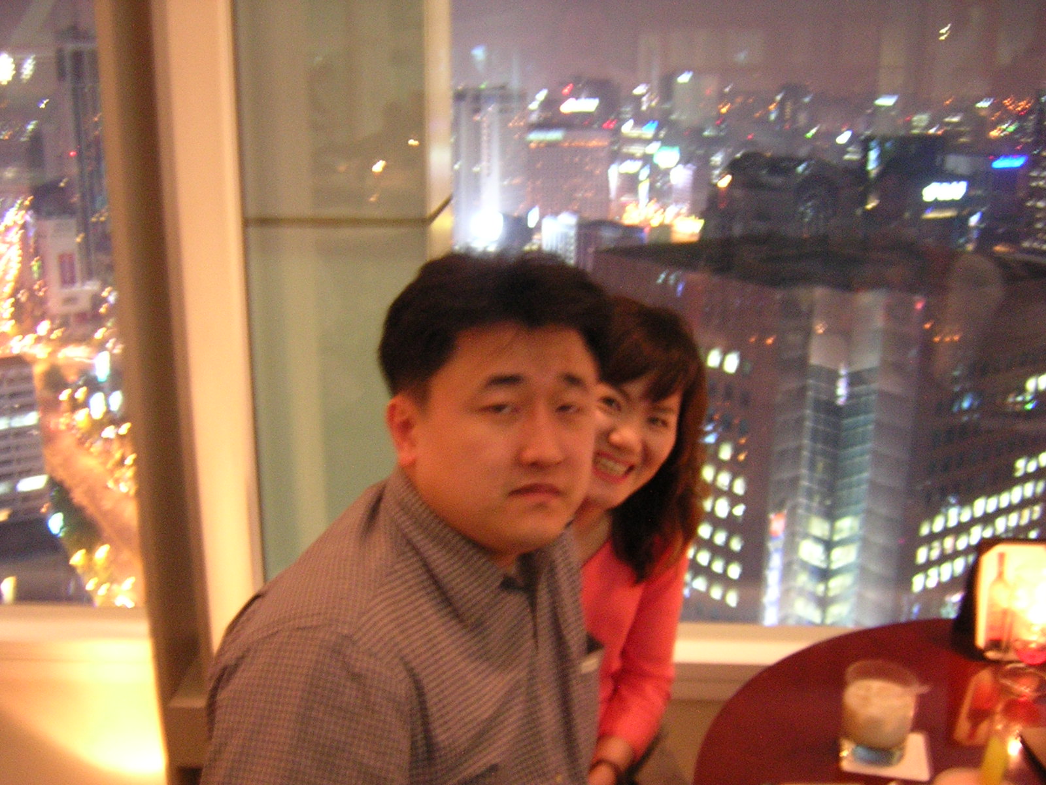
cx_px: 523
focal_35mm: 36
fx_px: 1088
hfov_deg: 51.4
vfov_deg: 39.7
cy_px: 392
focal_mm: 4.7
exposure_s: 1.23
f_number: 2.6
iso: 400
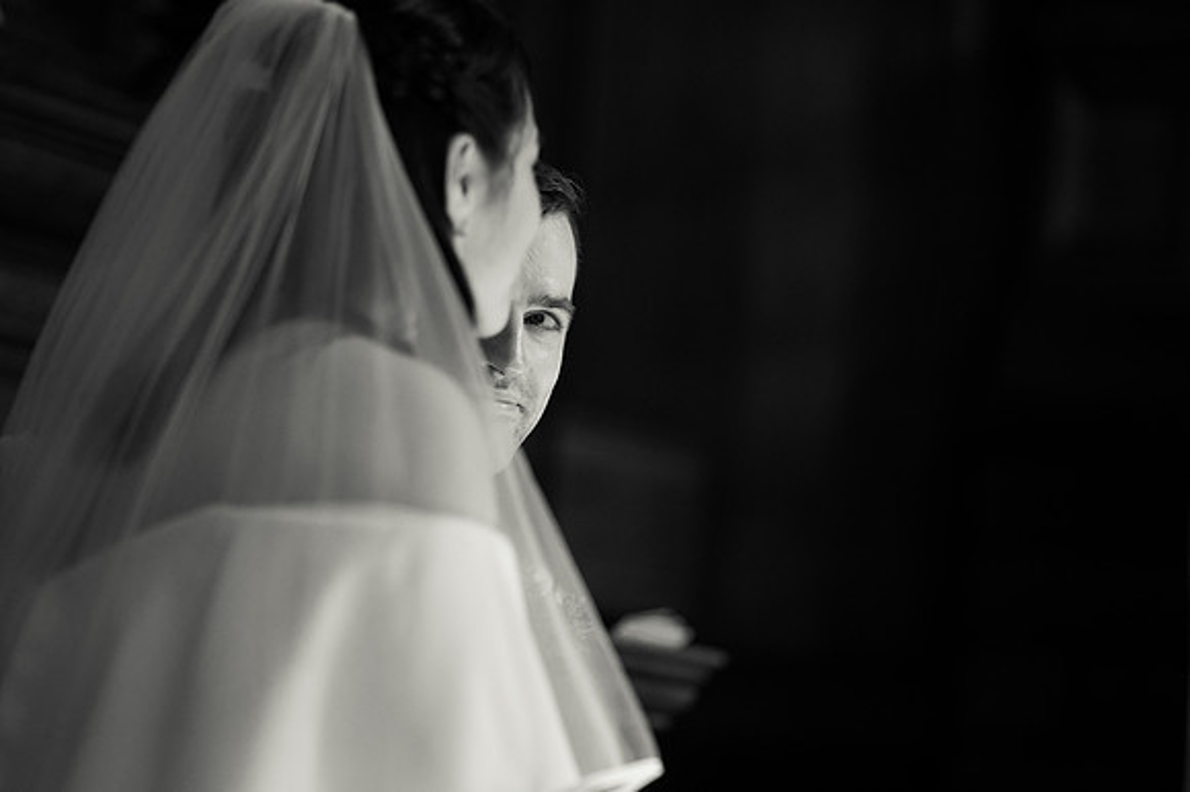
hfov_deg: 11.4
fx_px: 5967
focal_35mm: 181
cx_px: 539
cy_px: 404
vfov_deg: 7.6
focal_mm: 165
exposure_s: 1/400
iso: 800
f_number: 2.8
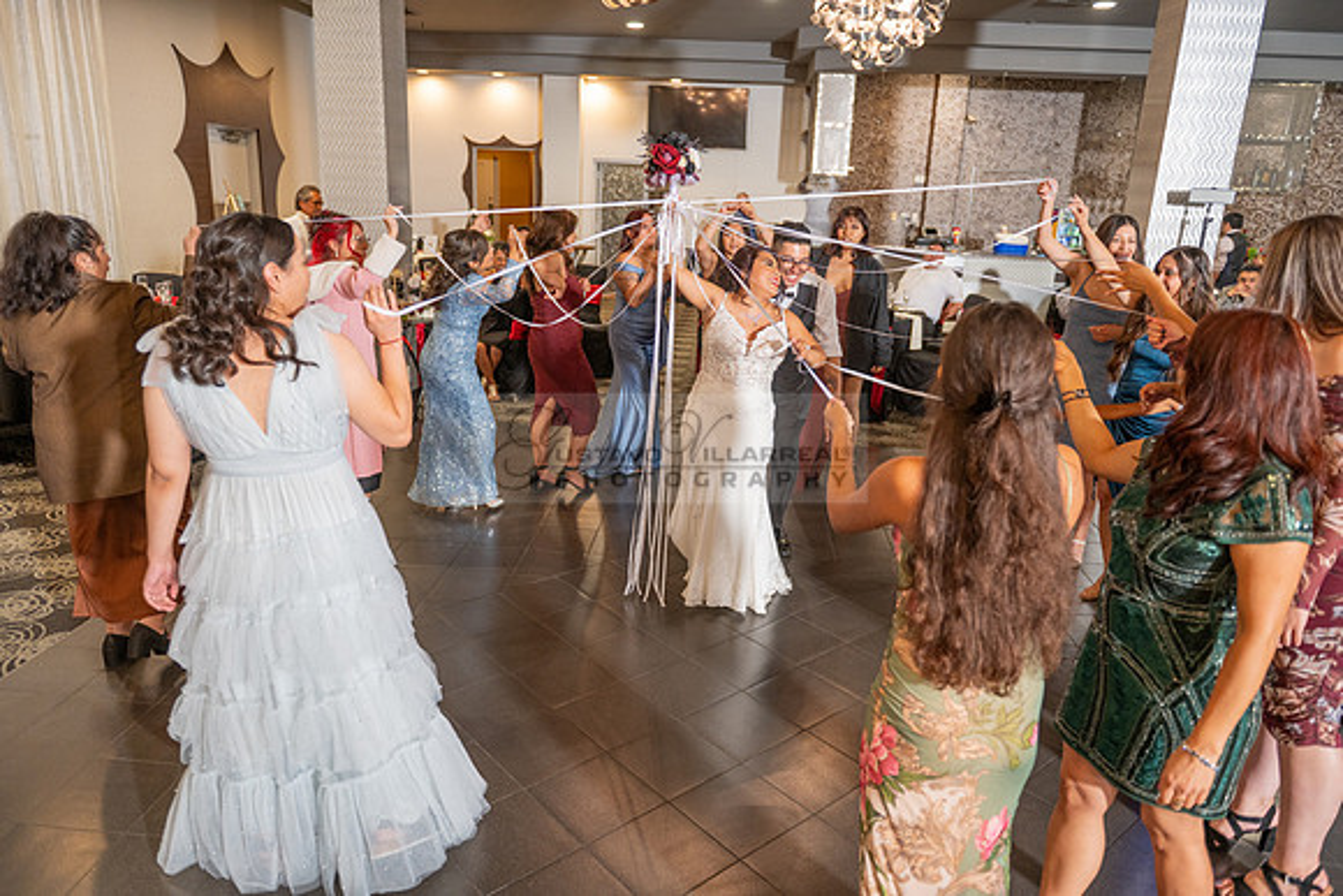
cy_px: 448
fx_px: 896
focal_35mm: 24
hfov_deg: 73.7
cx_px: 672
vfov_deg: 53.2
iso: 800
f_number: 2.8
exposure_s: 1/125
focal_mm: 24
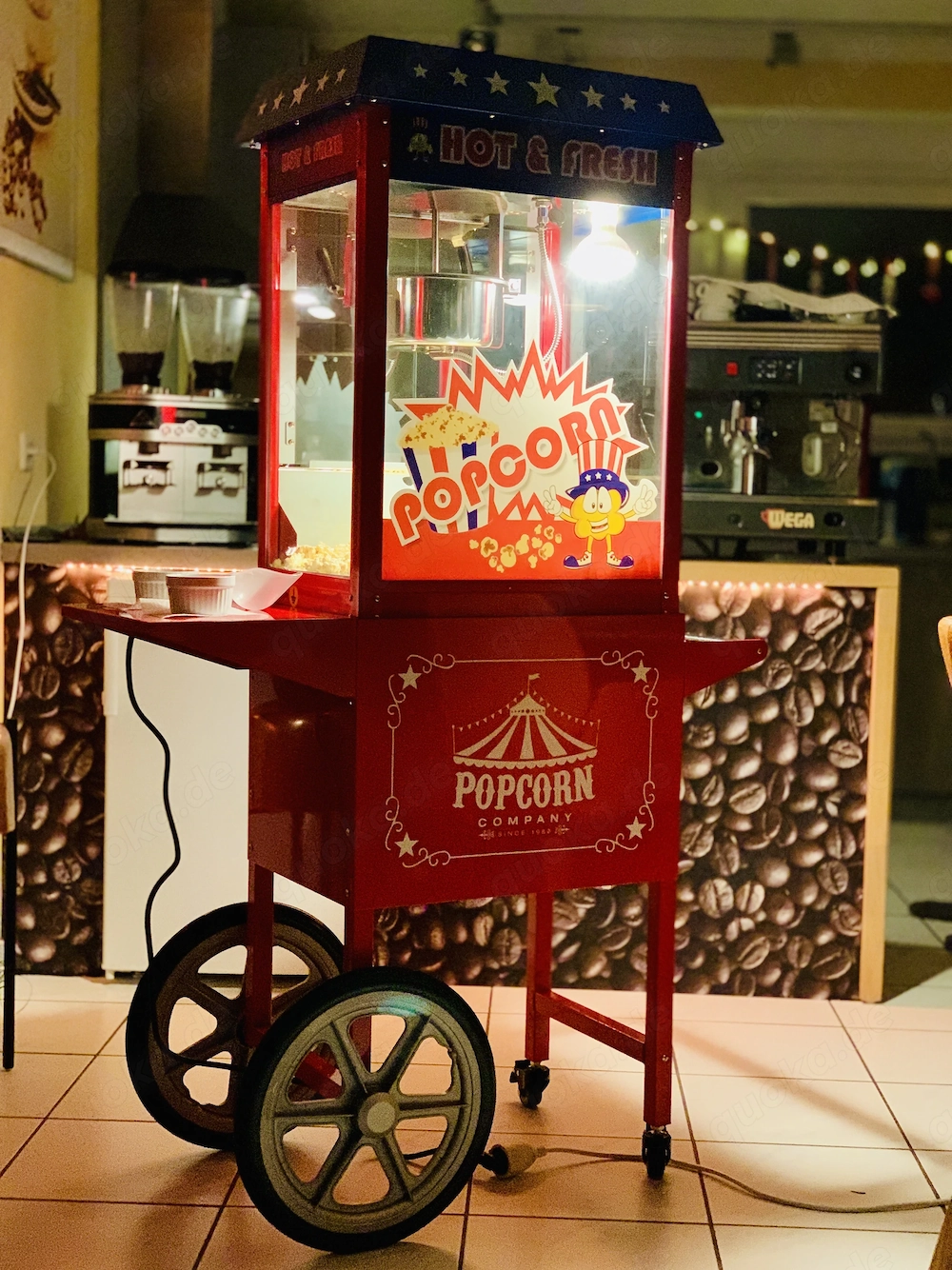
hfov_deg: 28.0
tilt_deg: -3.9
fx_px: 1907
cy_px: 635
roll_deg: -2.3
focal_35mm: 52
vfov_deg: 36.8
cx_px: 476
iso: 500
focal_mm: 6
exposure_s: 1/33
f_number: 2.4
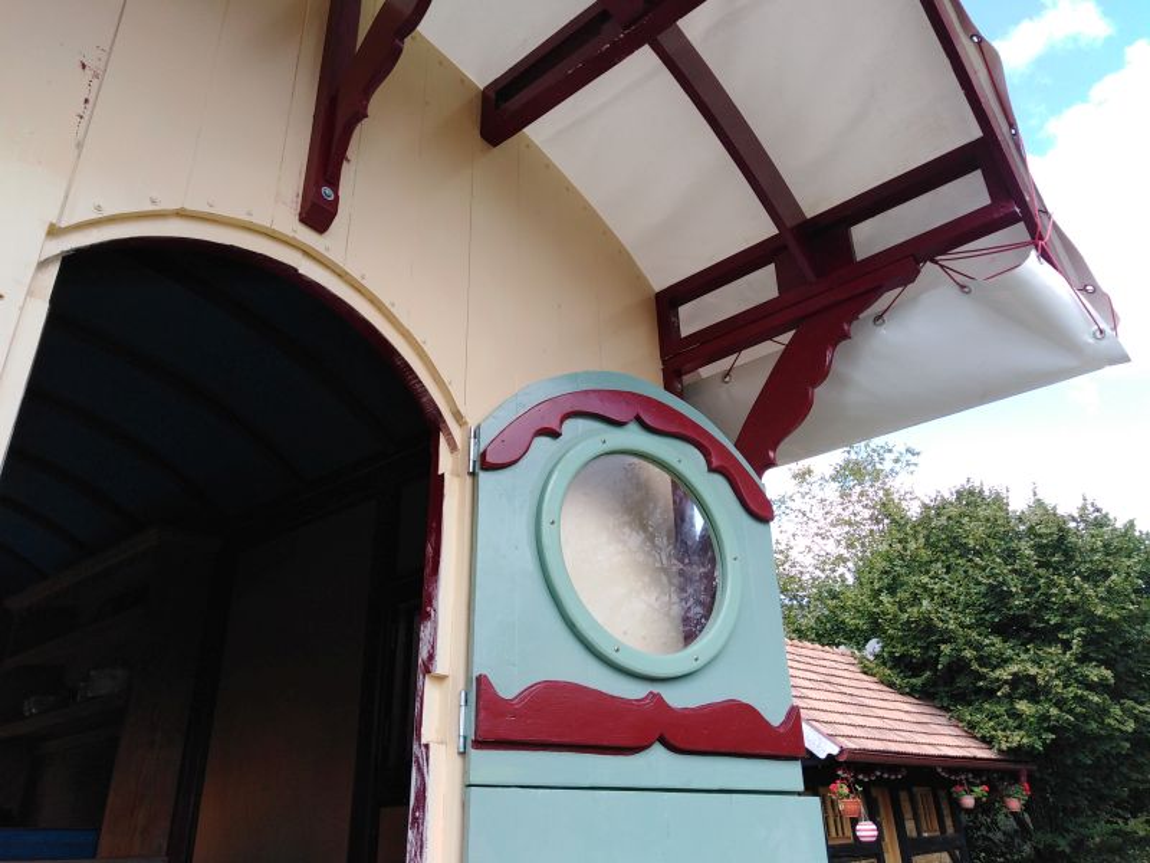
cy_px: 432
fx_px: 864
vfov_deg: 53.1
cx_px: 575
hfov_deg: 67.3
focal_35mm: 26
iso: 100
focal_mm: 3.46
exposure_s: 1/232
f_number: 2.2
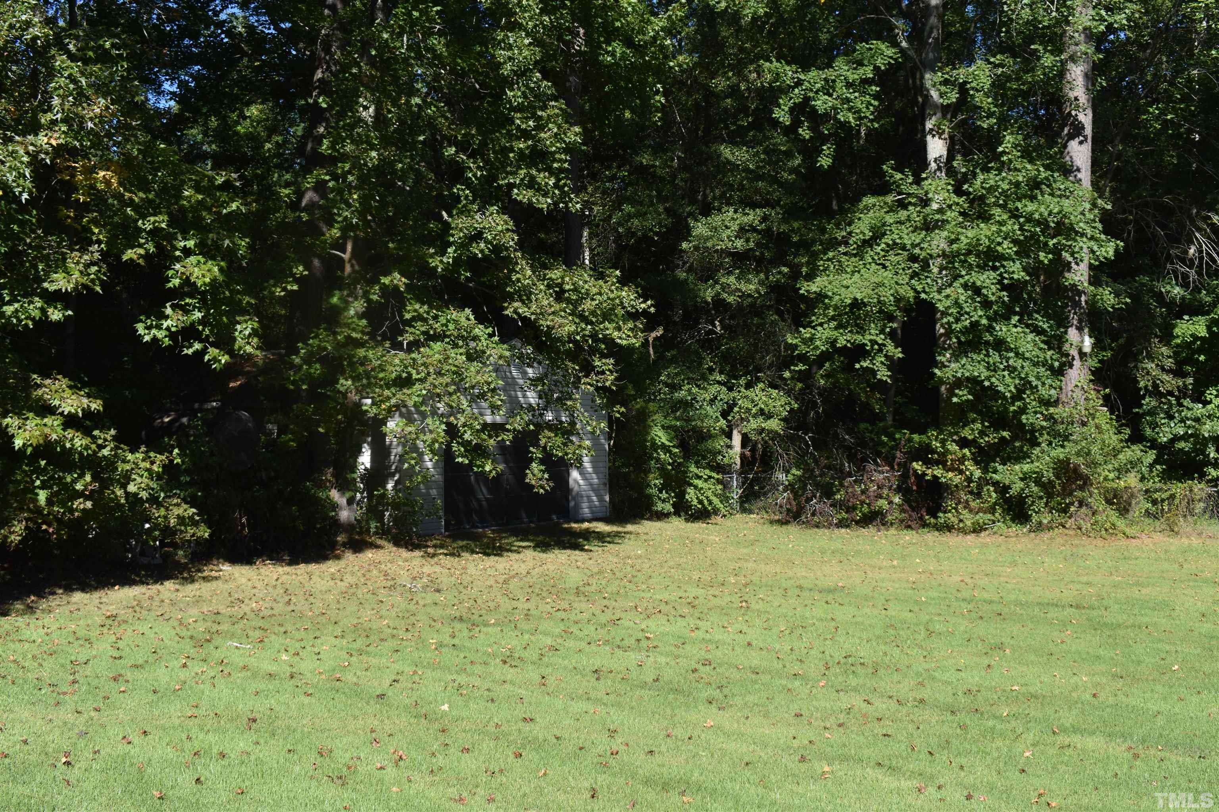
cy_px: 406
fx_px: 1320
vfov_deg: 34.2
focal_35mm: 39
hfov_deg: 49.6
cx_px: 610
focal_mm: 26
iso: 200
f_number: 10
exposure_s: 1/400
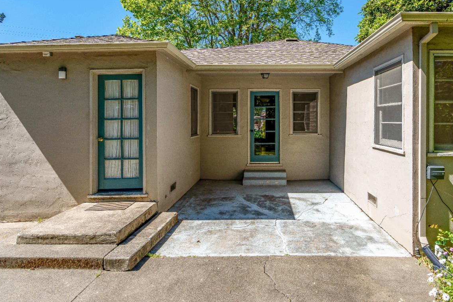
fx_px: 264
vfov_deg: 58.6
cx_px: 267
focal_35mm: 21
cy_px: 111
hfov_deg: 80.4
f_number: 11
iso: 400
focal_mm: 16
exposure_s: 1/320
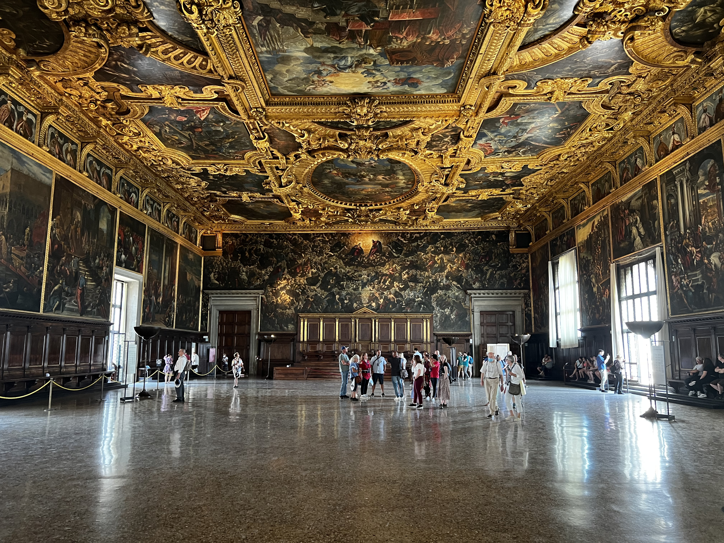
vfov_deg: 53.1
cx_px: 362
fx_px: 544
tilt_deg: +6.3
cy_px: 272
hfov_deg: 67.3
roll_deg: +0.6
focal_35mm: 26
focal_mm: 5.7
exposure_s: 1/50
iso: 250
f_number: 1.5
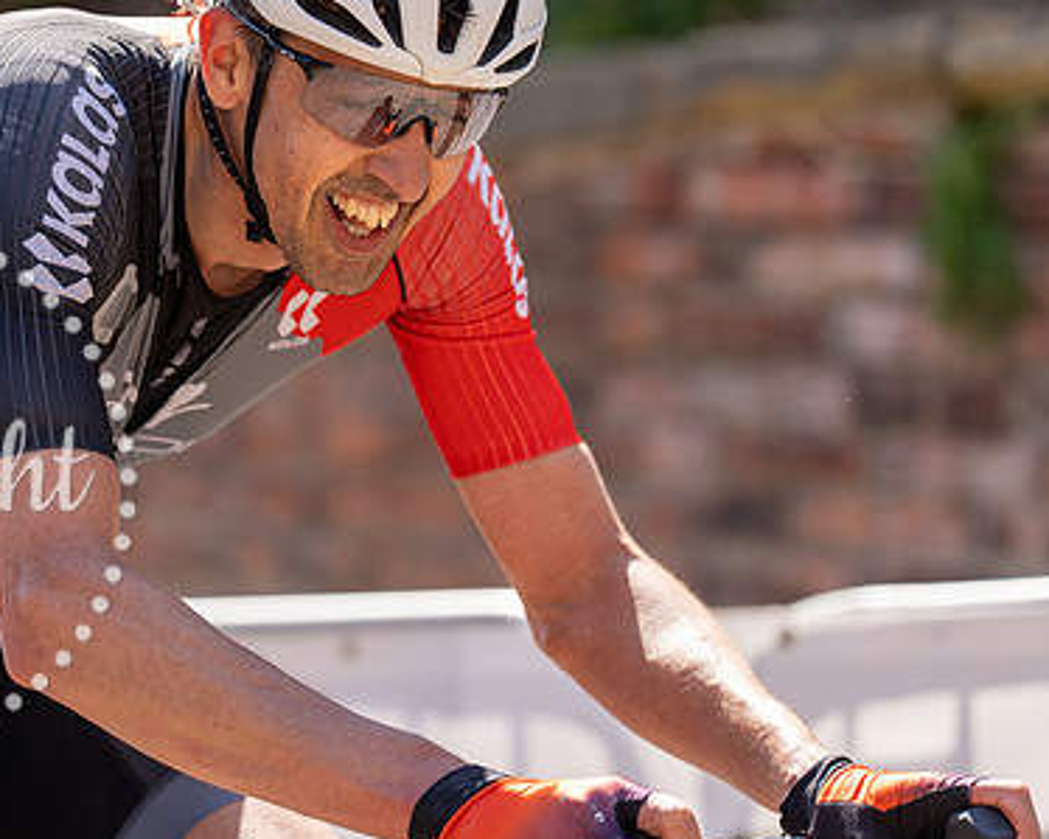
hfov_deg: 7.0
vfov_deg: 5.6
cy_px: 338
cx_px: 309
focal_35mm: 278
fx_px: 8629
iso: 250
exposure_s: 1/1000
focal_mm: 191
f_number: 3.5
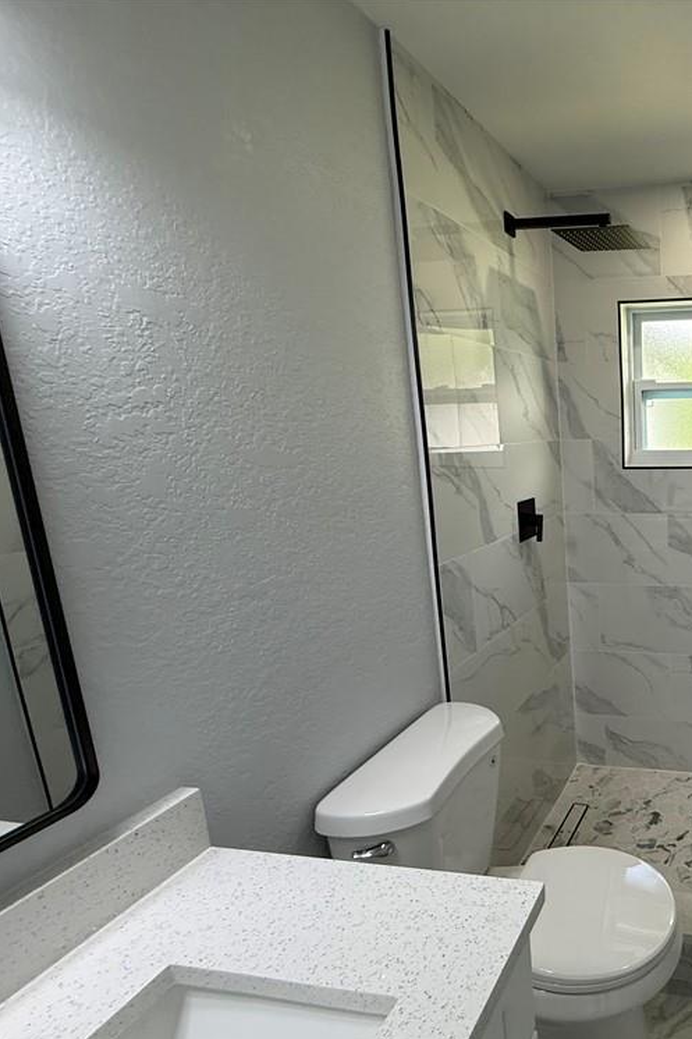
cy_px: 532
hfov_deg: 50.4
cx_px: 688
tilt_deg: -9.2
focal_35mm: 20
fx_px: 577
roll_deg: +0.6
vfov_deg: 84.0
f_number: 2.2
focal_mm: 2.22
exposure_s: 1/120
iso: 160
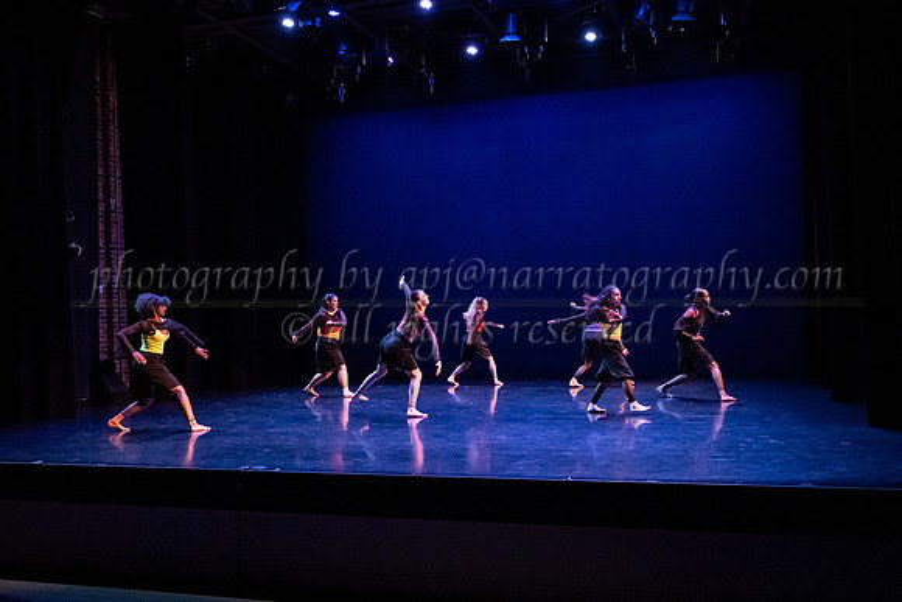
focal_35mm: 34
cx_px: 465
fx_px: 850
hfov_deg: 55.9
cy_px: 327
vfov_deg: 39.0
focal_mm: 28
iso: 4000
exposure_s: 1/320
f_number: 4
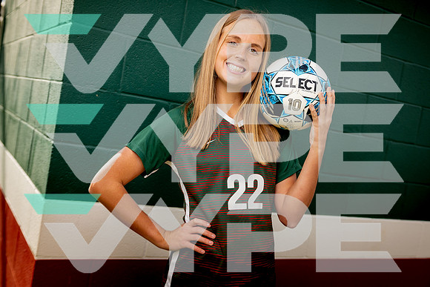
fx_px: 478
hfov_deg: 48.4
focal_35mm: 40
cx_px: 215
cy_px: 144
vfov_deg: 33.4
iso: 100
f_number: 4
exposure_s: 1/800
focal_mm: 40
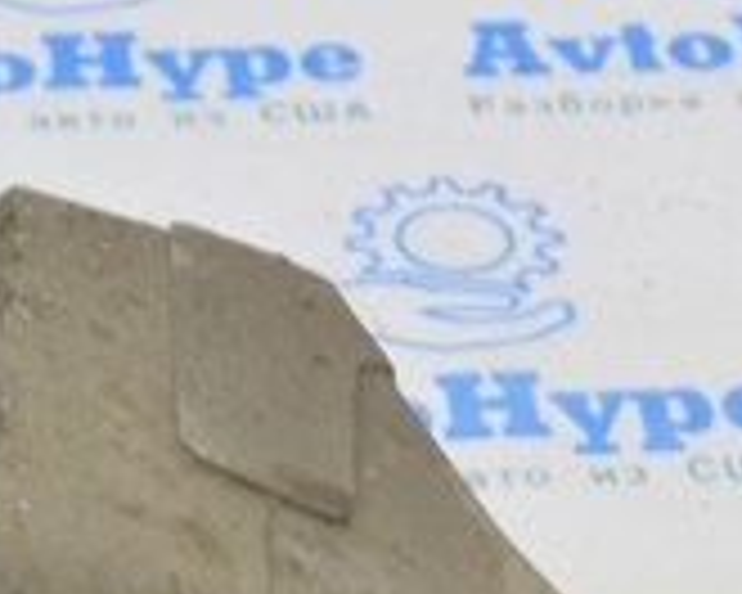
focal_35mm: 175
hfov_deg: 11.0
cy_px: 736
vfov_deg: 8.7
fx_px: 3843
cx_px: 319
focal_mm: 32
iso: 400
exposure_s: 1/20
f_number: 5.6
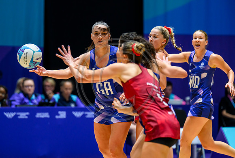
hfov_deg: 7.0
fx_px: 1919
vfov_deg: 4.7
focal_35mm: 294
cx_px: 112
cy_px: 76
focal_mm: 280
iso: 4000
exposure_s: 1/1600
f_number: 4
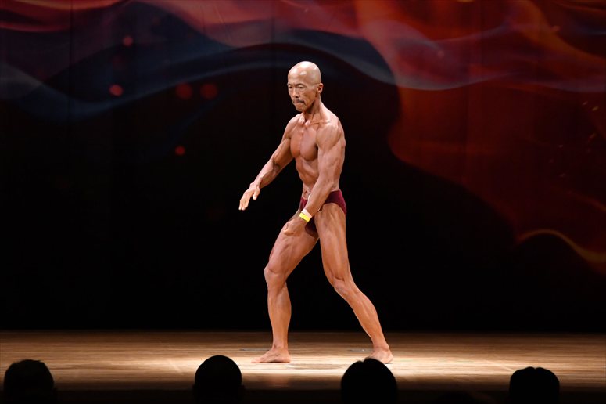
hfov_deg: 8.6
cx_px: 303
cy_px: 202
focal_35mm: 240
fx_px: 4038
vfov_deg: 5.7
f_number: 5.6
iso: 4000
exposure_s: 1/400
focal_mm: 160
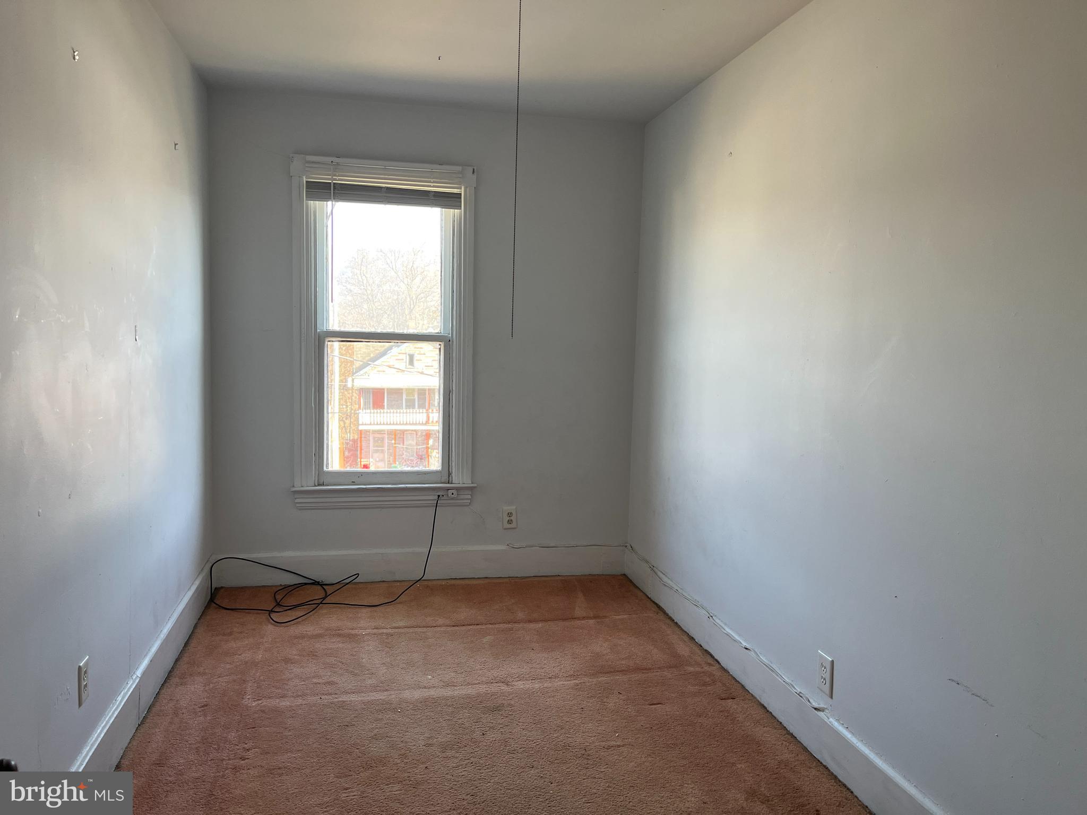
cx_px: 544
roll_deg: -1.7
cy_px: 408
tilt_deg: -5.8
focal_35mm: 26
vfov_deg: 53.1
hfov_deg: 67.3
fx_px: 816
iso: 80
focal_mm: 5.1
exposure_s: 1/121
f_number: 1.6
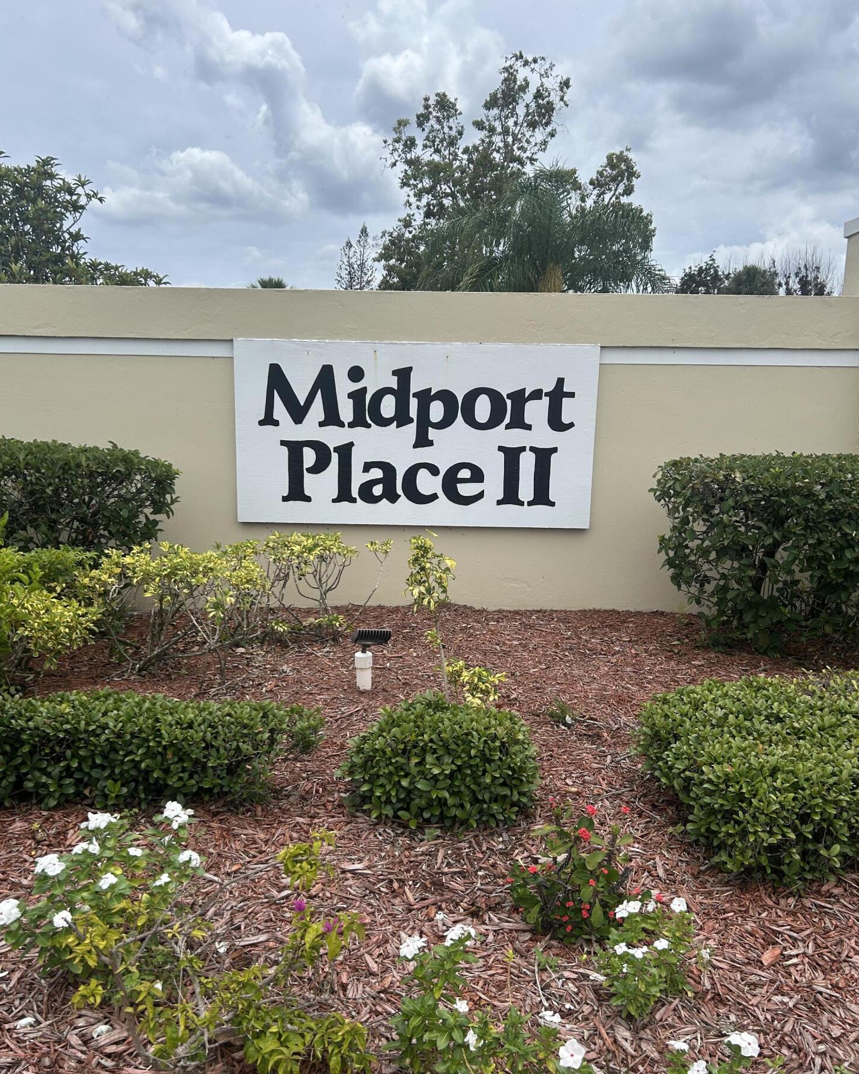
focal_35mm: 28
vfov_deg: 62.2
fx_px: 890
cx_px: 421
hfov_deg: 51.5
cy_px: 552
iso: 50
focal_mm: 5.7
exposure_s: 1/5076
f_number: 1.5
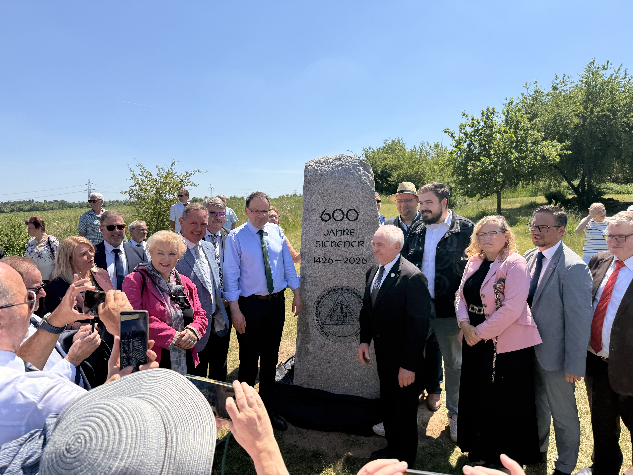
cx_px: 316
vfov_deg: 56.8
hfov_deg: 71.6
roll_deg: +2.0
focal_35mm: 24
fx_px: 439
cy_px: 238
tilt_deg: -0.5
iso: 80
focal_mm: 6.76
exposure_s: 1/3279
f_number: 1.78
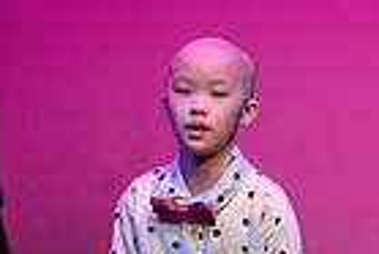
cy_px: 339
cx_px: 497
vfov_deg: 1.5
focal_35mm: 915
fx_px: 9643
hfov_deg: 2.2
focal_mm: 200
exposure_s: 1/500
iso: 1250
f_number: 2.8
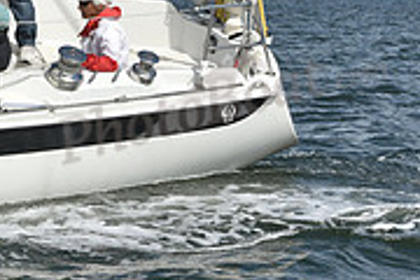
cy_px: 15
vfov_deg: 6.1
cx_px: -61
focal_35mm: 225
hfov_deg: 9.1
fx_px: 2625
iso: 320
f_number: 11
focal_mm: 70
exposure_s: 1/1000
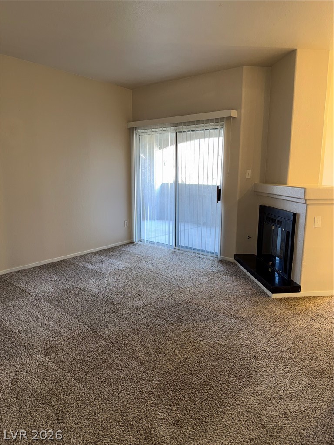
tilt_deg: -9.5
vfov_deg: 71.6
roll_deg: -0.3
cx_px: 167
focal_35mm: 24
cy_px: 222
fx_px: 309
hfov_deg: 56.8
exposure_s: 1/16
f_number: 1.78
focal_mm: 6.76
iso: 64
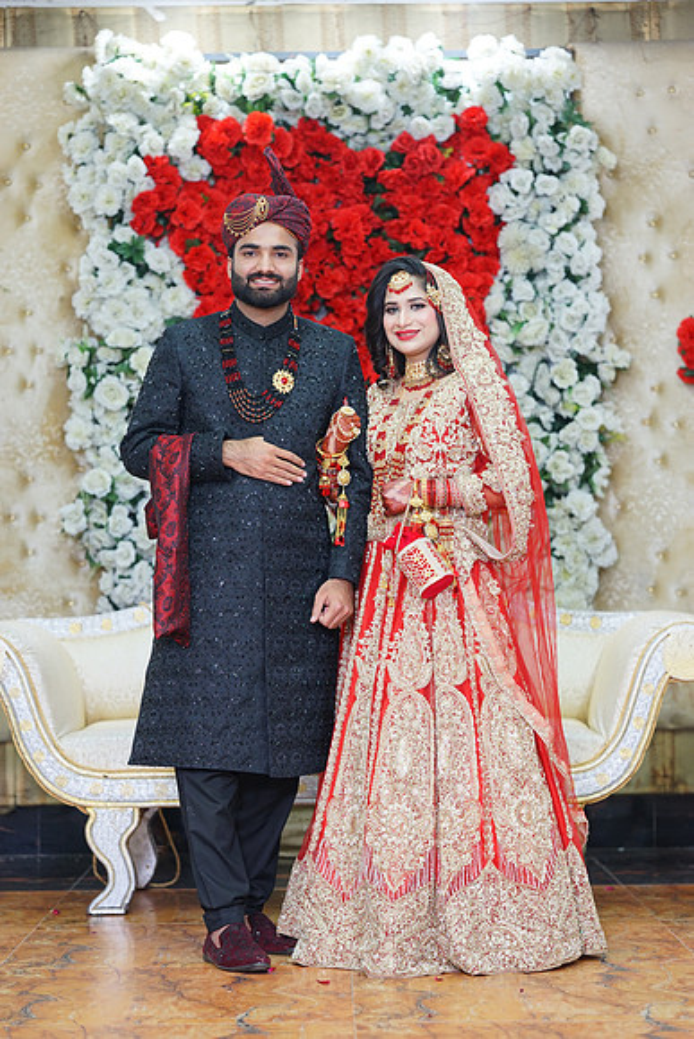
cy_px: 520
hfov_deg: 16.1
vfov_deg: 23.9
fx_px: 2456
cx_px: 347
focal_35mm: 85
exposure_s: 1/160
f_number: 2.8
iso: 640
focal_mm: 85
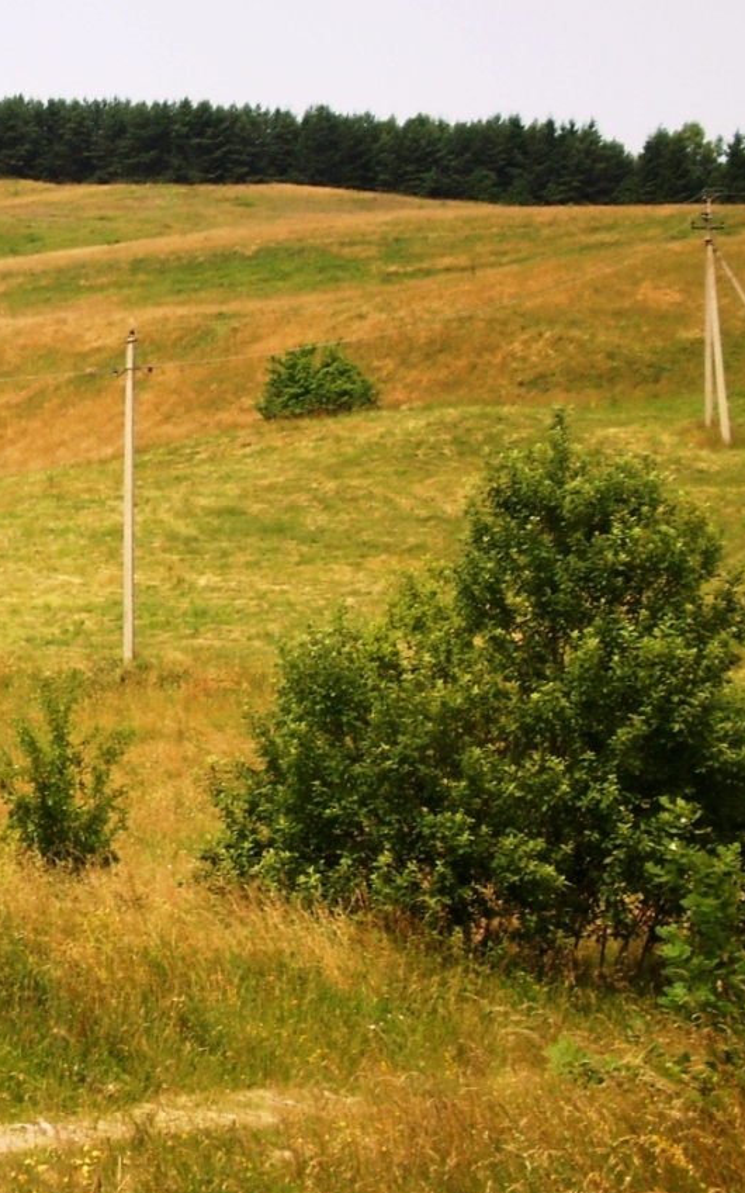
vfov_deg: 17.7
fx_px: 3833
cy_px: 461
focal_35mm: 118
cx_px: -118
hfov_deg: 10.9
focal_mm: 11.3
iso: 64
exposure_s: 1/320
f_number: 6.2
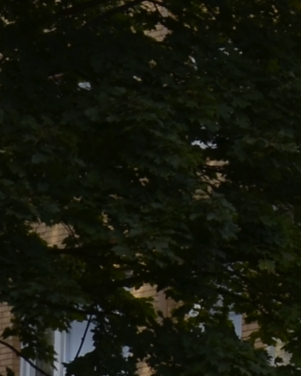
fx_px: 3673
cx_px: 1248
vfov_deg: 5.9
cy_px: 113
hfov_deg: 4.3
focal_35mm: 330
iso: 100
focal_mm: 28
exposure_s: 1/250
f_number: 7.1
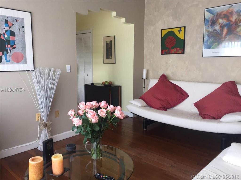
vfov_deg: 48.2
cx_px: 120
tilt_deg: -8.4
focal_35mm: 29
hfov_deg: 61.7
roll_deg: -1.4
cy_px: 90
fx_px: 202
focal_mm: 4.15
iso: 80
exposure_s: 1/30
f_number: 2.2
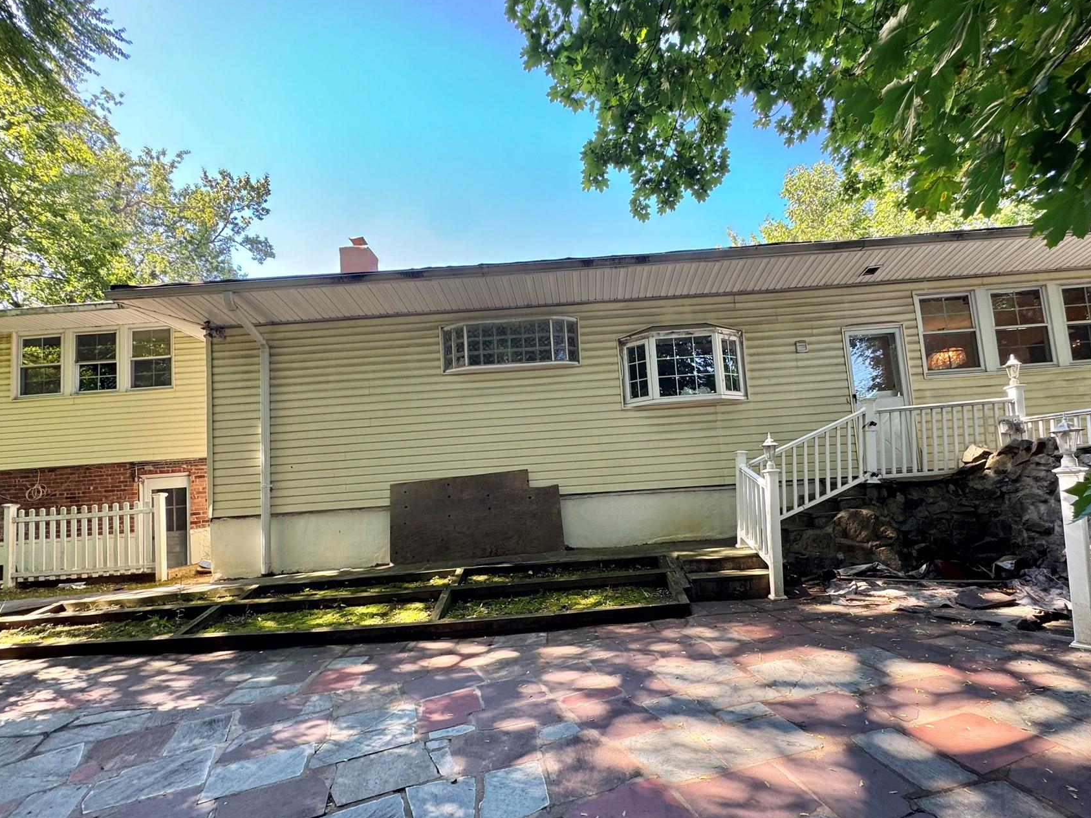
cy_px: 458
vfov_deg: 74.4
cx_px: 567
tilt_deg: +6.1
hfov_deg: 91.0
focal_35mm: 17
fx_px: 536
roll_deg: +4.2
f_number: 2.2
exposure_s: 1/99
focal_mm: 2.22
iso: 64
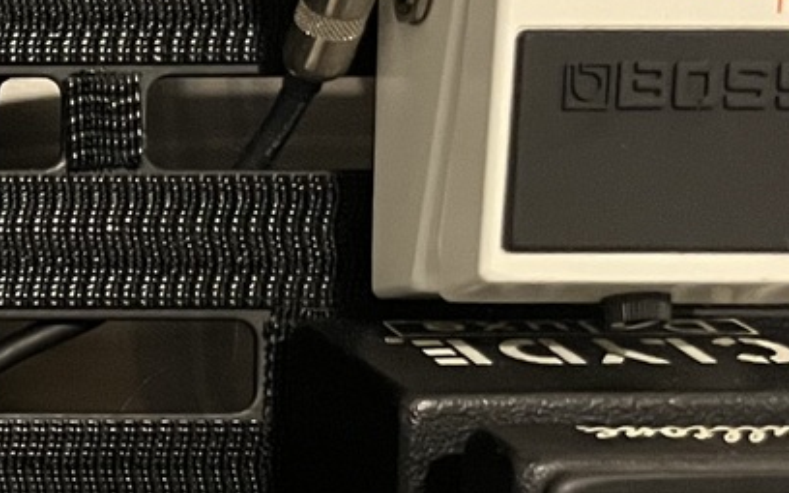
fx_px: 2322
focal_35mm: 108
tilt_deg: -83.6
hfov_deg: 16.3
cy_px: 578
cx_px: -613
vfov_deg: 11.9
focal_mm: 5.1
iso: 640
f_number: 1.6
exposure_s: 1/33
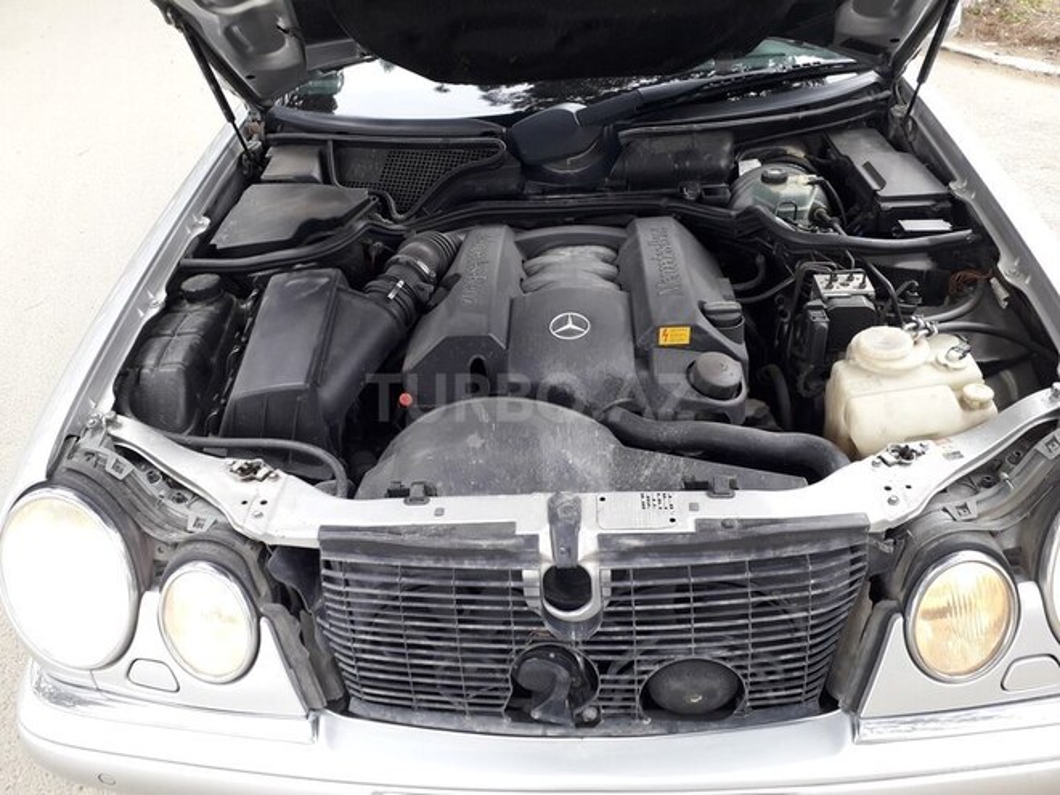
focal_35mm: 27
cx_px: 530
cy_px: 398
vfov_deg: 51.4
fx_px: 827
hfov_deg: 65.3
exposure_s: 1/50
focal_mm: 3.6
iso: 64
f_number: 1.9
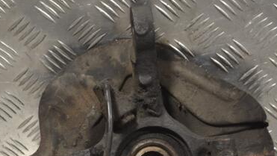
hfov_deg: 17.6
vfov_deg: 9.9
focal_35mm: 122
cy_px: 133
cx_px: 129
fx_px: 896
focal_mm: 48
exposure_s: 1/60
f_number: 5.3
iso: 450
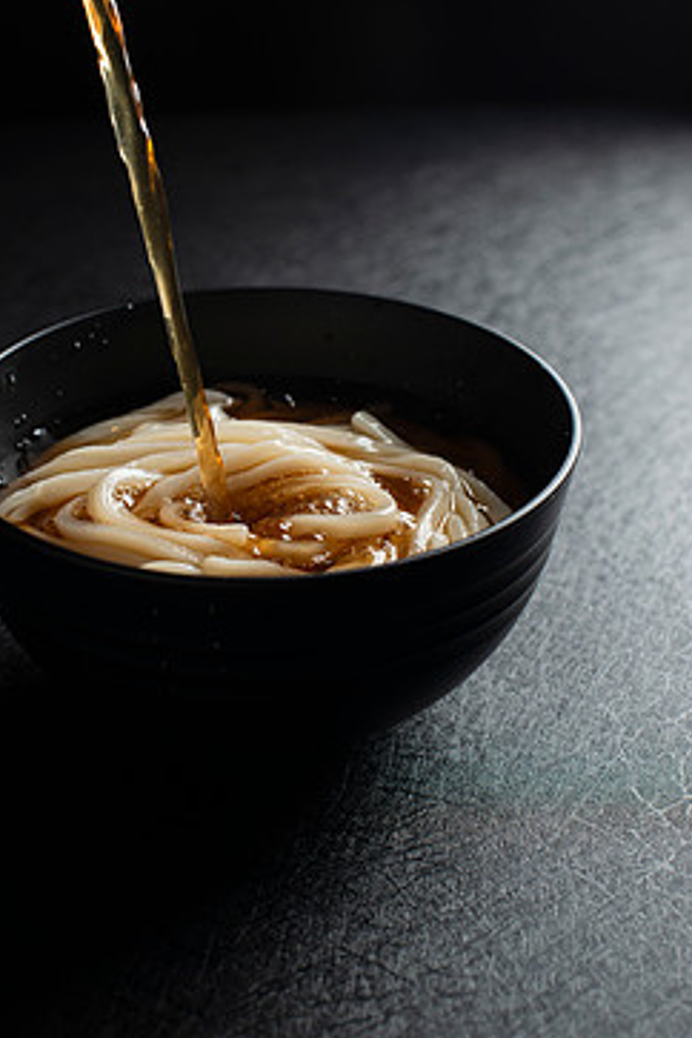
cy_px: 423
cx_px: 266
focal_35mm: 62
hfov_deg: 21.9
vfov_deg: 32.3
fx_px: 1788
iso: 100
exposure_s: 1/200
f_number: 5.6
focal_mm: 50
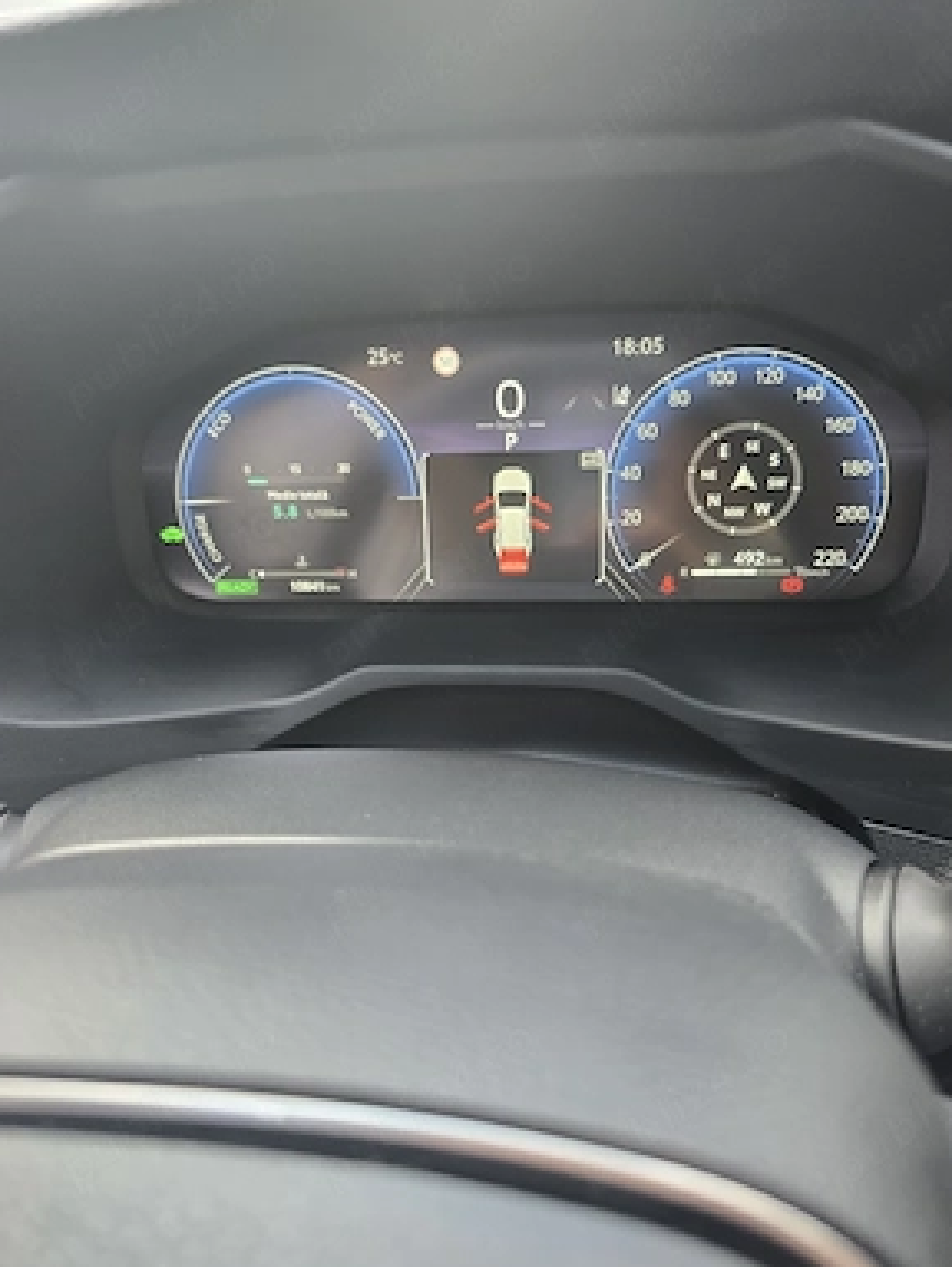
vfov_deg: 71.5
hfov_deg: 56.9
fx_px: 879
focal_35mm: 24
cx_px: 493
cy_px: 629
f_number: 1.7
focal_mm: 6.3
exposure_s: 1/50.8
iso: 100
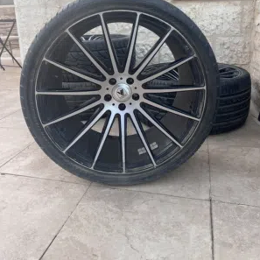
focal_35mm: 31
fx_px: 263
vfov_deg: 51.5
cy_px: 86
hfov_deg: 52.5
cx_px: 130
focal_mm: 5.7
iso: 64
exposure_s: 1/137
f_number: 1.5
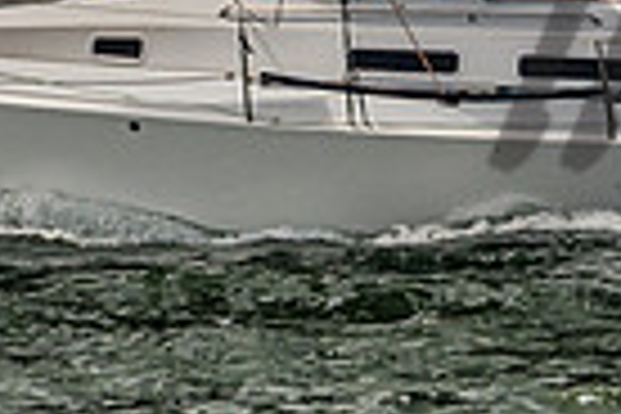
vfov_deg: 1.4
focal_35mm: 1000
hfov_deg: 2.1
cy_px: -608
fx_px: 17249
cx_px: 132
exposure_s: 1/4000
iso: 500
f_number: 8
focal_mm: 185
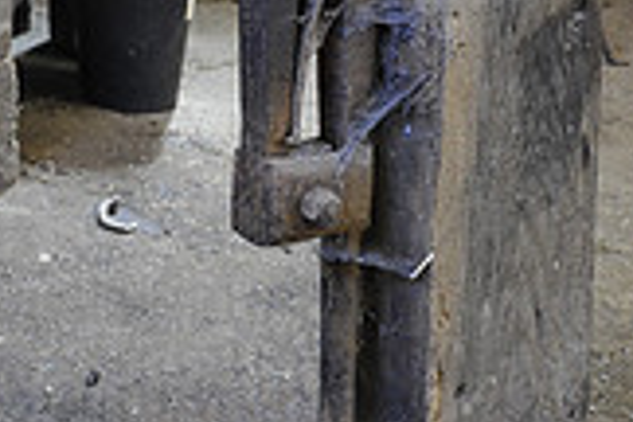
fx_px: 1512
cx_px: -332
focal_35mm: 86
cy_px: -313
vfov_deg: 14.2
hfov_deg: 20.2
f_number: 3.2
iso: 1250
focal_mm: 24
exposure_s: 1/50
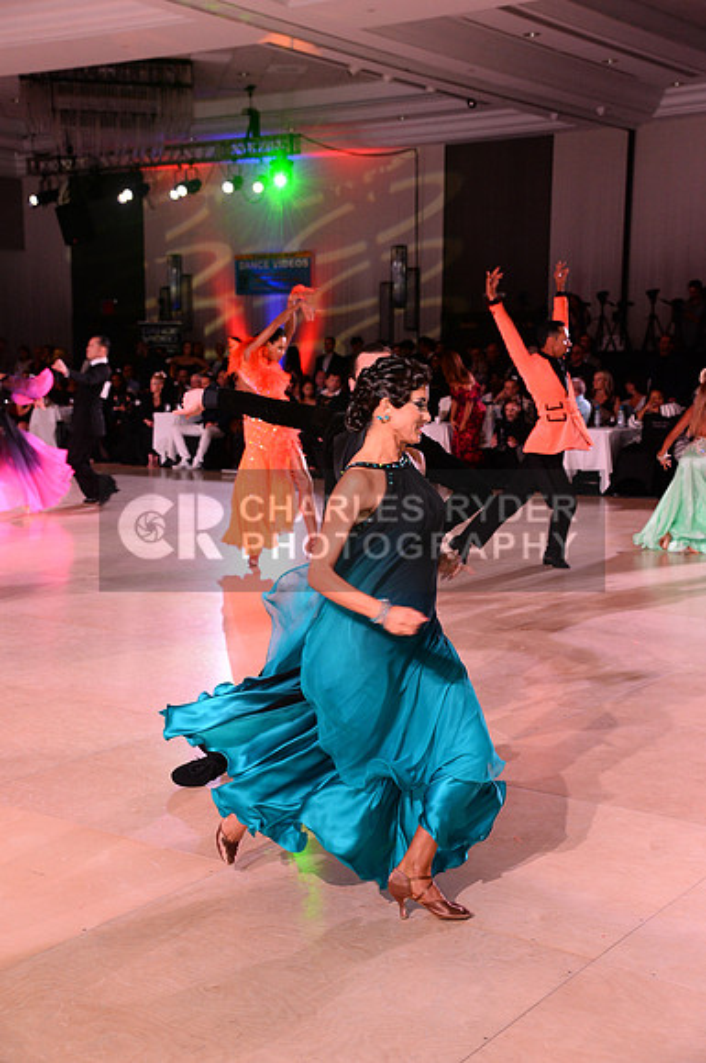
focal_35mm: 58
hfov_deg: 23.3
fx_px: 1711
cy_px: 532
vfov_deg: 34.5
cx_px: 353
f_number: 5.6
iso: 3200
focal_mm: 58
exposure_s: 1/250
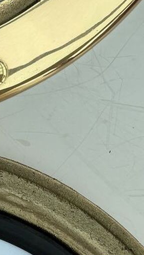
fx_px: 557
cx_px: -77
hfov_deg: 13.8
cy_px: 114
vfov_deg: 25.9
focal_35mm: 82
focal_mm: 3
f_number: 1.8
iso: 25
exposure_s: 1/519
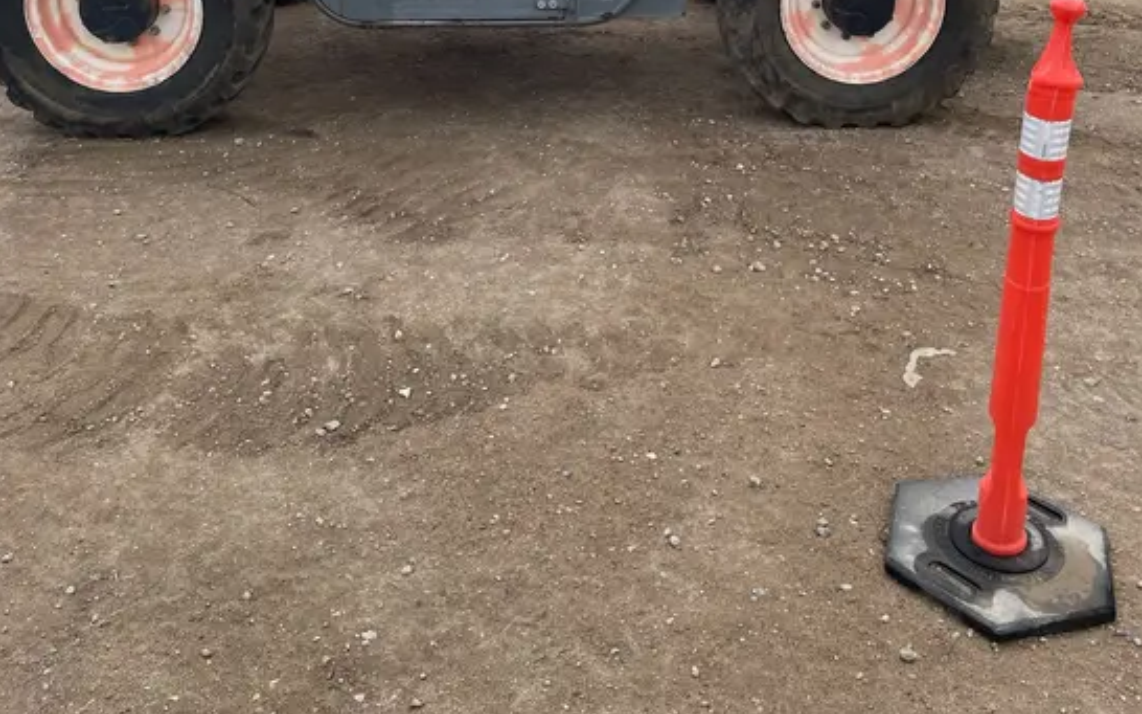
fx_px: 1151
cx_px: 571
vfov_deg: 31.6
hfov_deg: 52.8
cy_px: -9
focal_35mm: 37
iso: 32
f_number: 1.6
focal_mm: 4.2
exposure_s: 1/3205
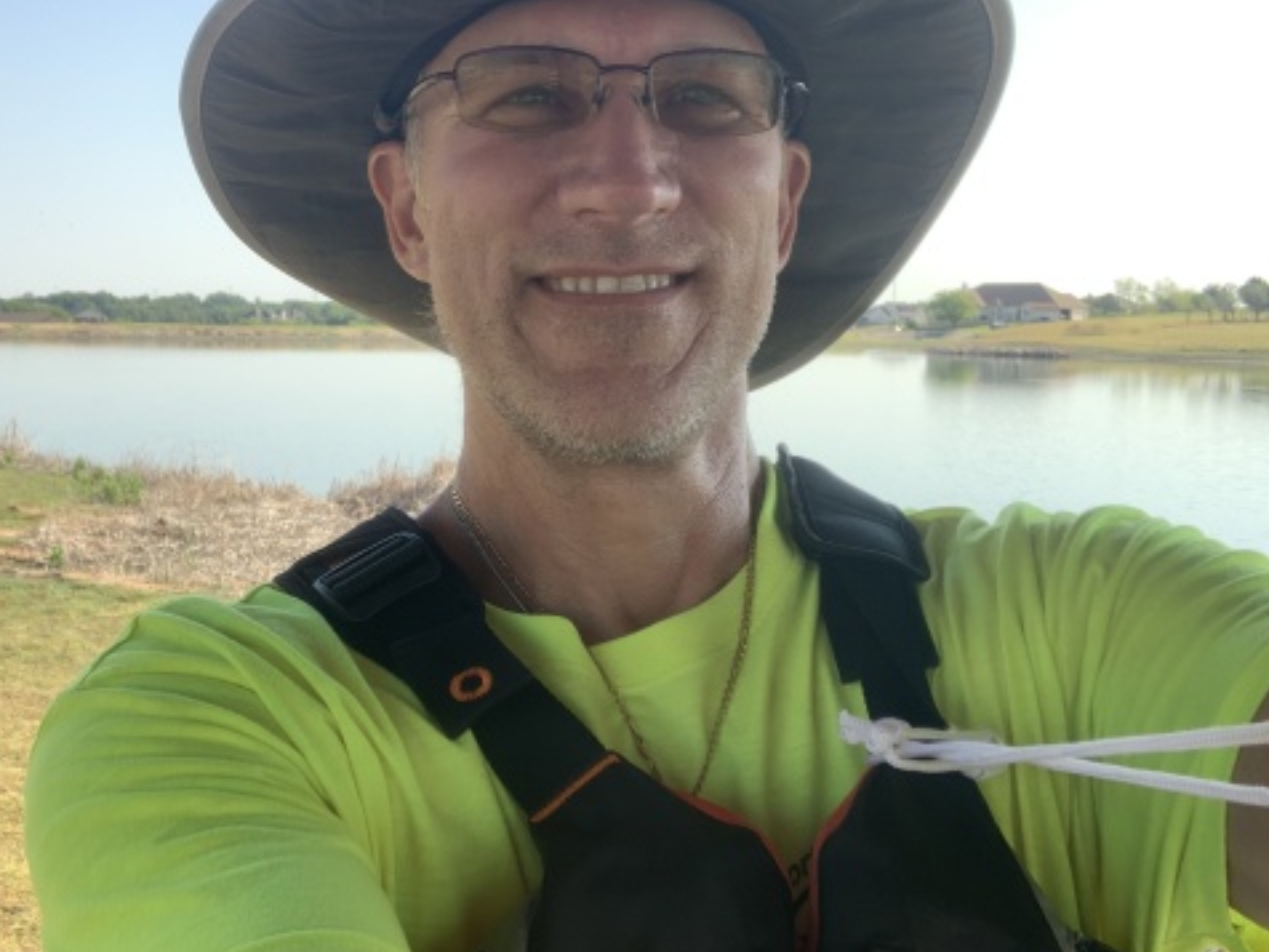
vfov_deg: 33.6
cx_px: 517
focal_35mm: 43
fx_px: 1576
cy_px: 445
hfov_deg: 43.7
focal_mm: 2.87
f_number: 2.2
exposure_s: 1/210
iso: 16
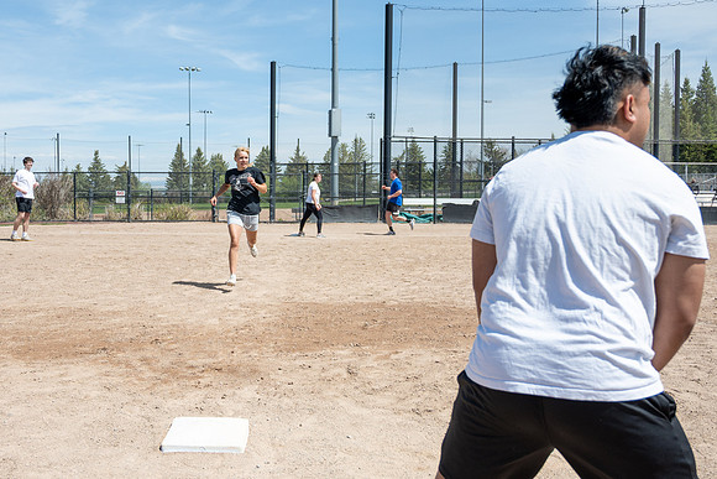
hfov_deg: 45.1
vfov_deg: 31.0
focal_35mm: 43
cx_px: 333
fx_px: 864
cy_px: 221
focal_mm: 25.5
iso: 100
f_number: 4
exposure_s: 1/1600
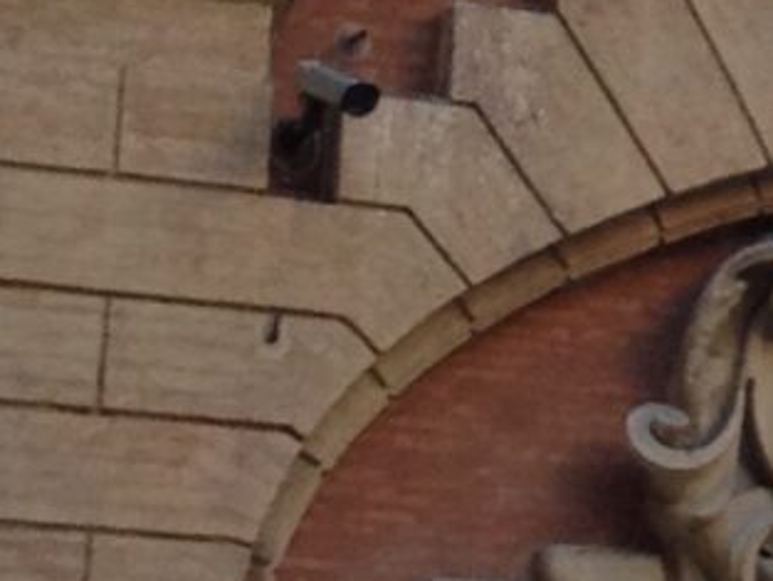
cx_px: 1914
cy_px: -386
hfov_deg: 6.6
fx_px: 6389
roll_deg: +2.8
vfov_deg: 5.1
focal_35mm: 286
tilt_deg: +19.6
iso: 50
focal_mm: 4.28
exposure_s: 1/120
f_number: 2.4
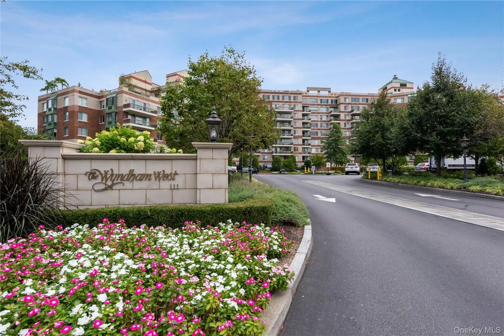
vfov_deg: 70.5
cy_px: 168
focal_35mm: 17
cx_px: 252
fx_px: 238
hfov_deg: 93.3
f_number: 11
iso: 400
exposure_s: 1/640
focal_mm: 17
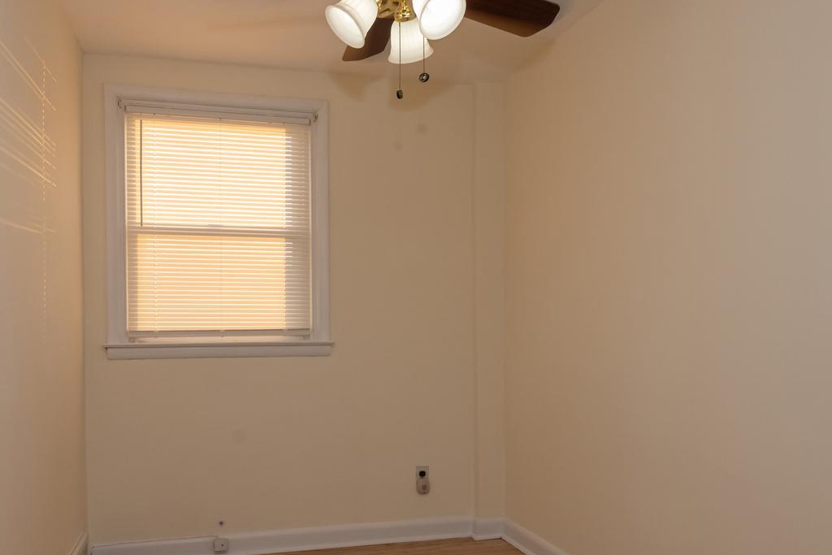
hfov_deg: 65.2
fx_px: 647
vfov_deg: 46.1
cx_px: 358
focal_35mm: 28
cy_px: 335
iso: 800
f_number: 9
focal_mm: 14
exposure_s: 1/100
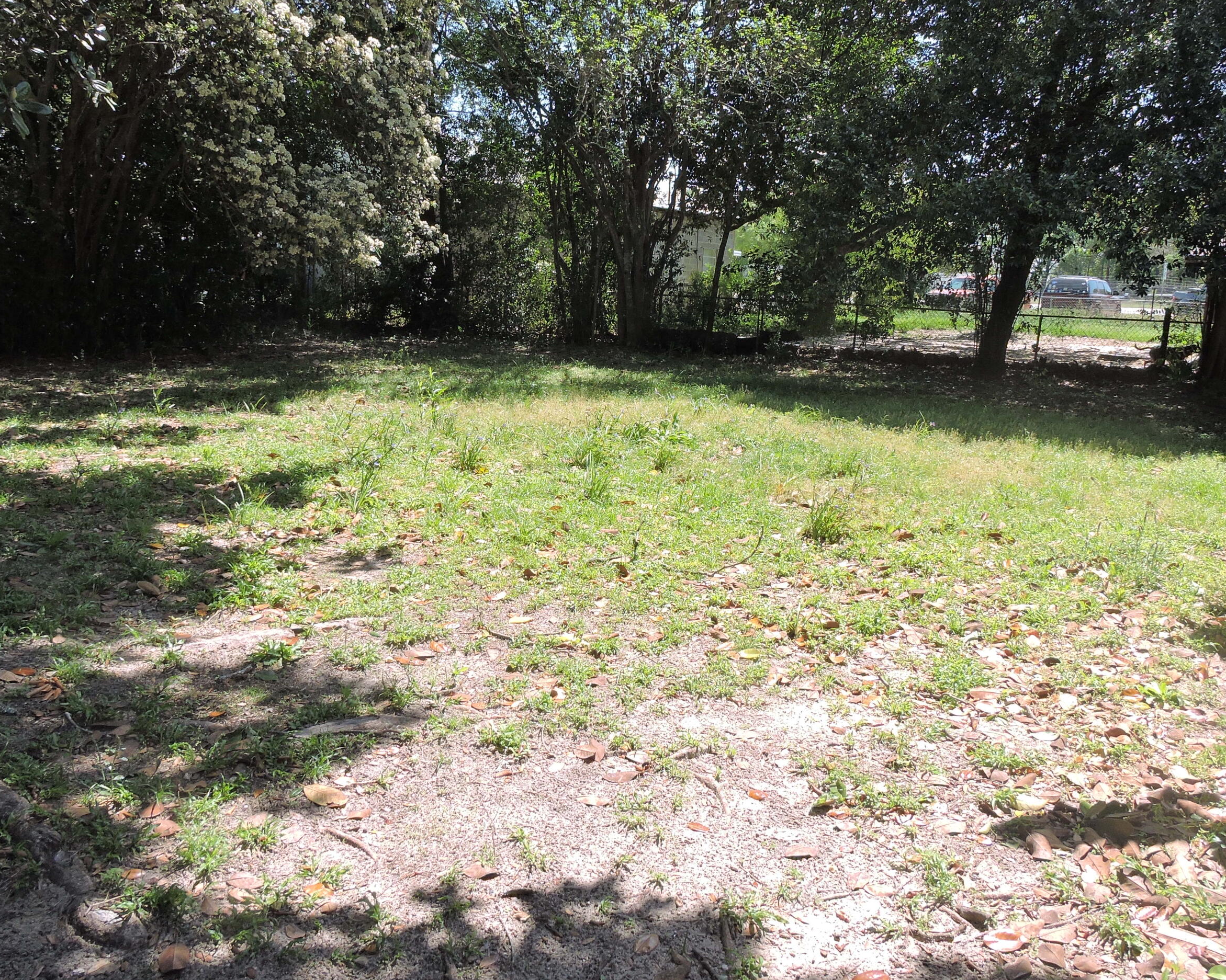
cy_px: 453
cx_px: 647
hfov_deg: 58.7
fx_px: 1088
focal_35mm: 30
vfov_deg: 48.5
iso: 100
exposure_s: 1/400
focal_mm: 4.3
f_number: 3.3
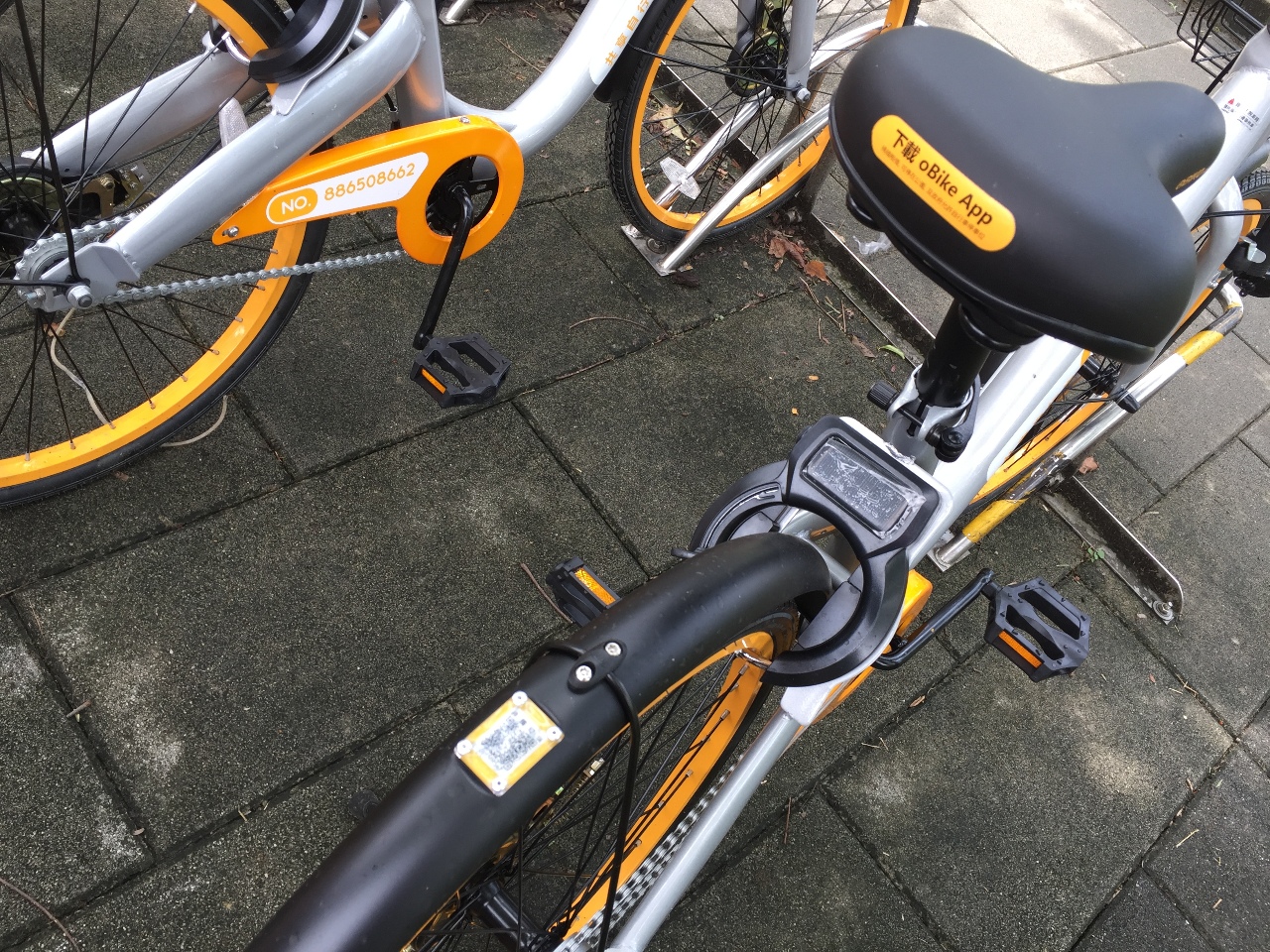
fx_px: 1064
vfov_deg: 48.2
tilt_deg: -45.4
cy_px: 476
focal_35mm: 29
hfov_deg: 61.7
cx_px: 635
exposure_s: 1/121
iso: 32
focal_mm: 4.15
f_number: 2.2
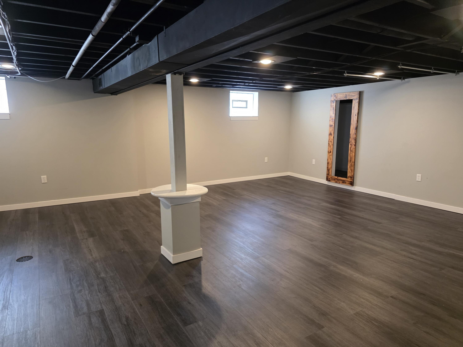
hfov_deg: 73.9
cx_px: 232
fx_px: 308
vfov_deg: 58.9
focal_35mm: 23
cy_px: 174
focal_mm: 6.3
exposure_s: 1/120
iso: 1000
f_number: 1.7
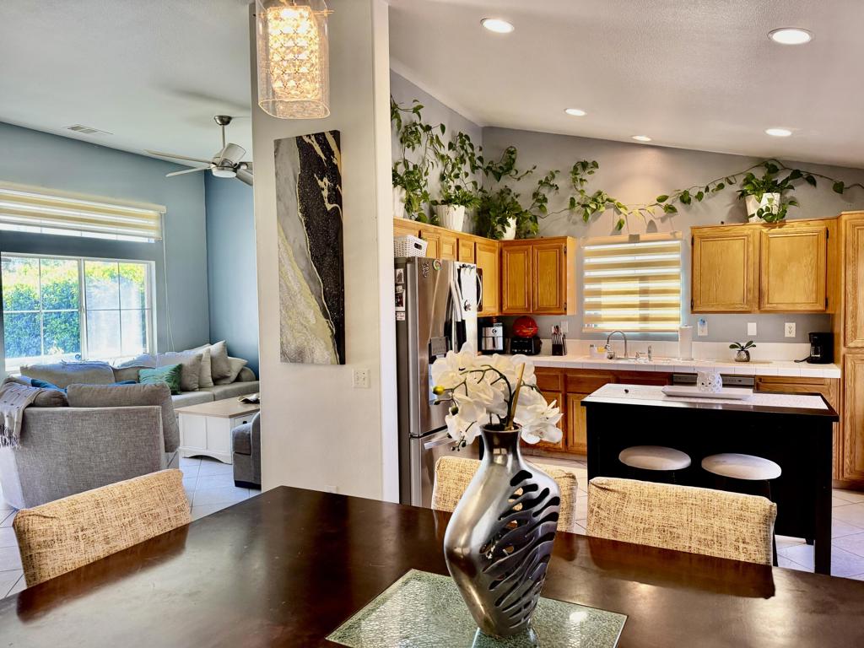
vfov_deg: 56.8
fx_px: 599
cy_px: 324
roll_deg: +1.3
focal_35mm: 24
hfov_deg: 71.6
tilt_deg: -2.4
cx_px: 432
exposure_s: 1/120
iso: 200
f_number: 1.78
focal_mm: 6.76
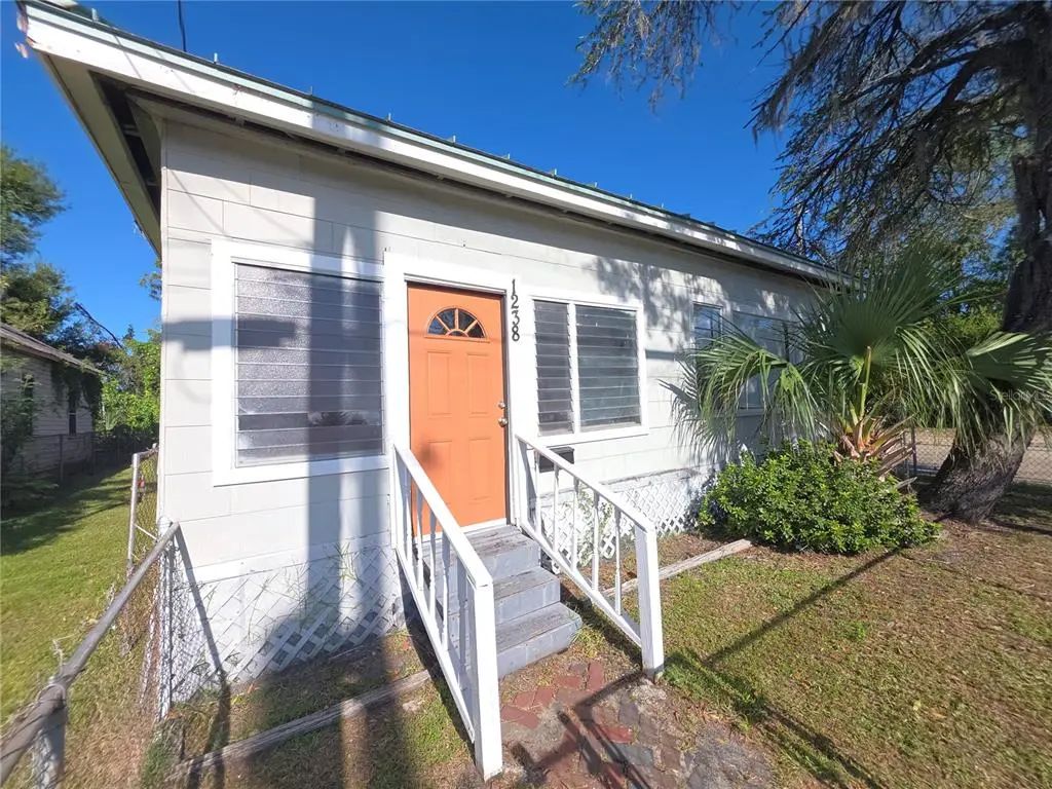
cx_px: 526
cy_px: 394
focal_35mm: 13
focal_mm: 2.2
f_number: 1.9
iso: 20
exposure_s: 1/701
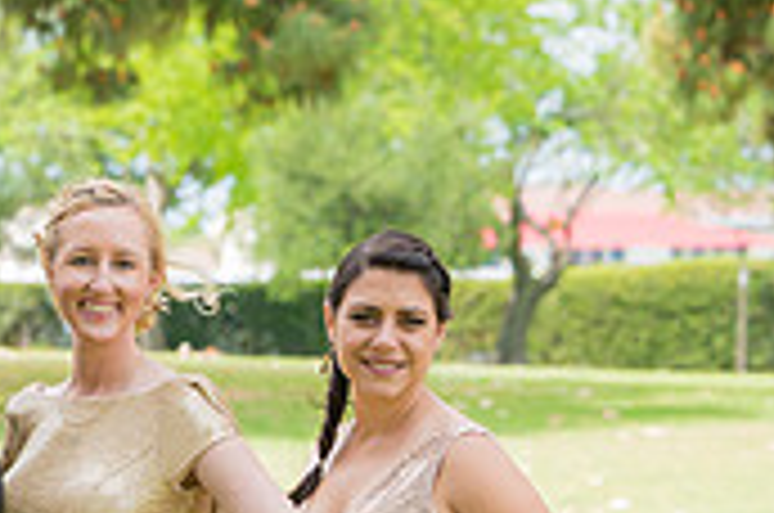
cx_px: -360
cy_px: 598
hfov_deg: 8.6
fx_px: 5065
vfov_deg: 5.8
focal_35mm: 236
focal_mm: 70
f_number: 4
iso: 500
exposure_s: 1/2000
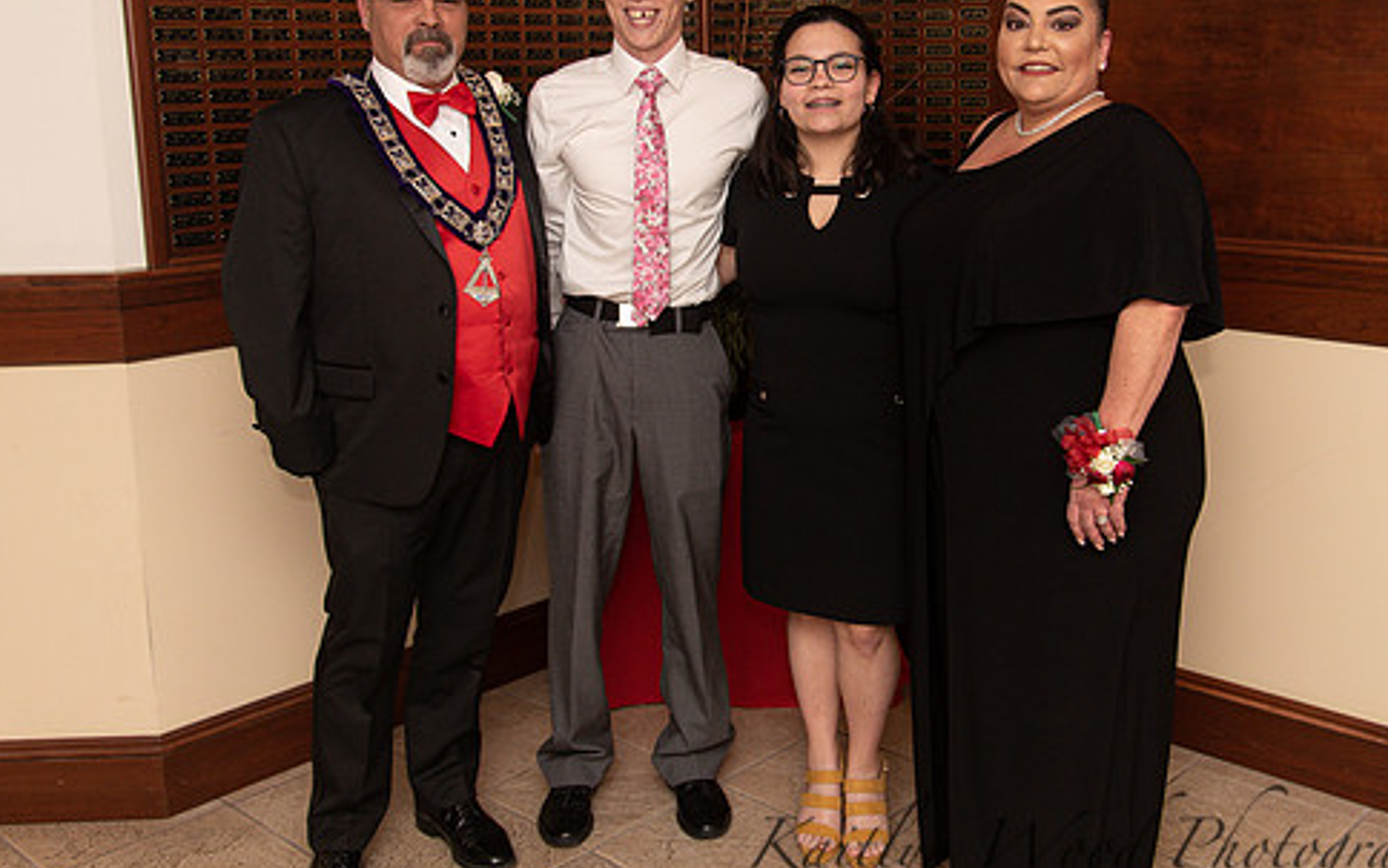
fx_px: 1362
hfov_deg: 53.8
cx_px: 781
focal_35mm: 36
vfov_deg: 35.1
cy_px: 301
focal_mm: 24
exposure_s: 1/200
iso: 800
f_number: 4
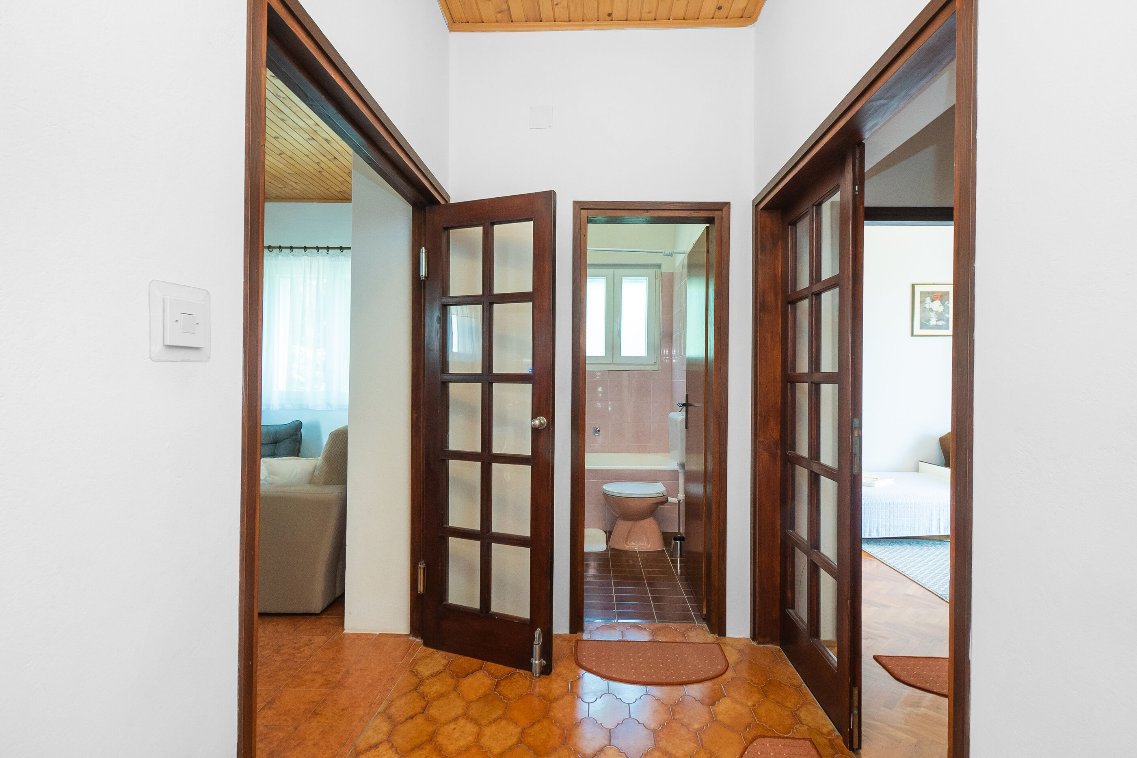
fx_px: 474
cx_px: 568
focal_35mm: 15
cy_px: 379
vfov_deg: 77.3
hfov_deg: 100.4
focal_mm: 10
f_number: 8
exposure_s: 1/40
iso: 1000
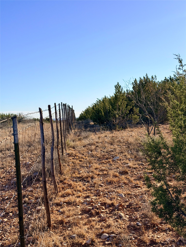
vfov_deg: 39.7
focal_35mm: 48
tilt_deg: +0.7
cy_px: 124
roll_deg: +0.8
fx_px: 344
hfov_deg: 30.3
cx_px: 93
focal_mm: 6.76
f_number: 1.78
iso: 64
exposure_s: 1/6024
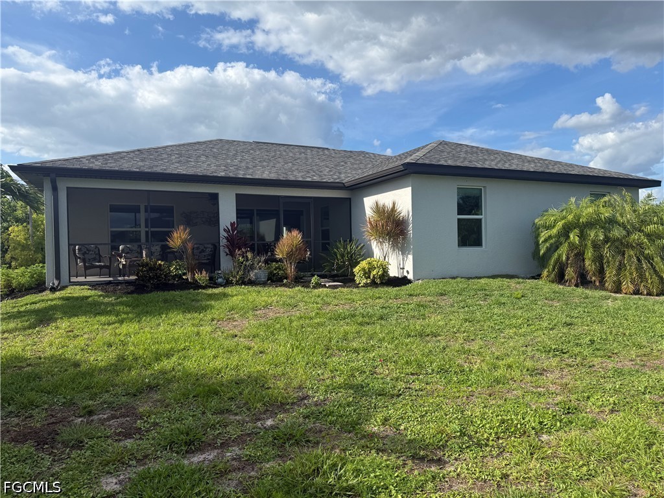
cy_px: 249
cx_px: 332
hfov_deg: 71.6
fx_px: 460
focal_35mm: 24
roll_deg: +1.4
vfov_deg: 56.8
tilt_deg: +0.3
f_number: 1.78
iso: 80
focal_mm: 6.76
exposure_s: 1/3953
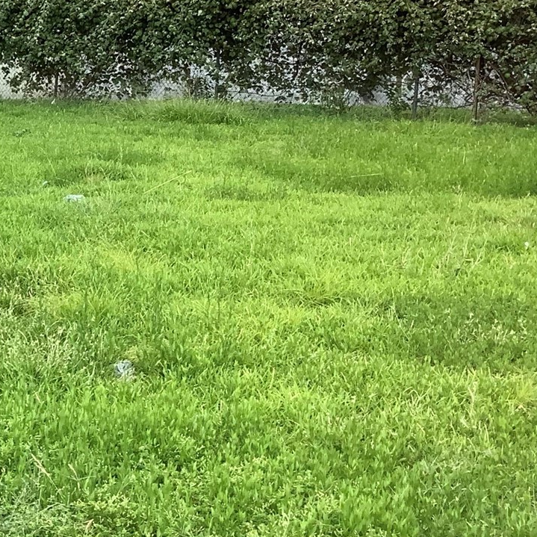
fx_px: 1369
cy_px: 269
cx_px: -214
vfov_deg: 22.2
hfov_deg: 19.9
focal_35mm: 78
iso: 25
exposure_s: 1/608
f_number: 2.4
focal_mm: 3.3
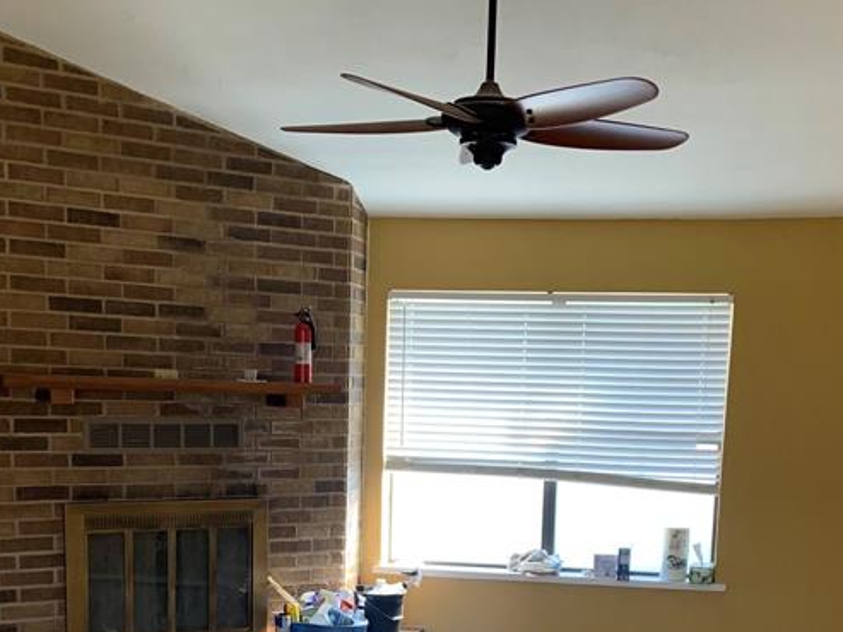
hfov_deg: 35.5
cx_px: 450
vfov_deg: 26.0
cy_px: 596
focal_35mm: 54
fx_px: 1315
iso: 100
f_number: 1.8
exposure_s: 1/60
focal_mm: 4.25
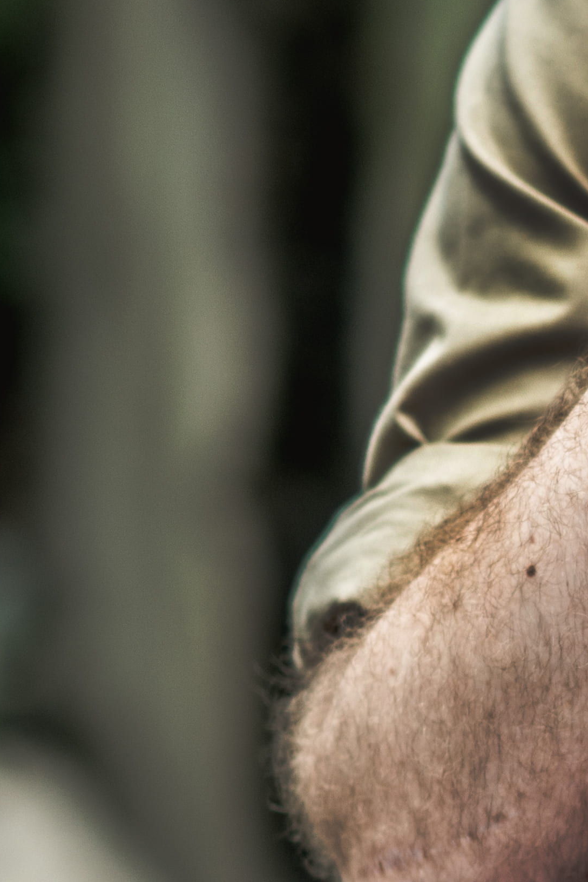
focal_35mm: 414
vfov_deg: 5.0
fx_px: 10140
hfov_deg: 3.3
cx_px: 1226
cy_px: 1137
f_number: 1.4
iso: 125
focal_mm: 85
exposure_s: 1/100
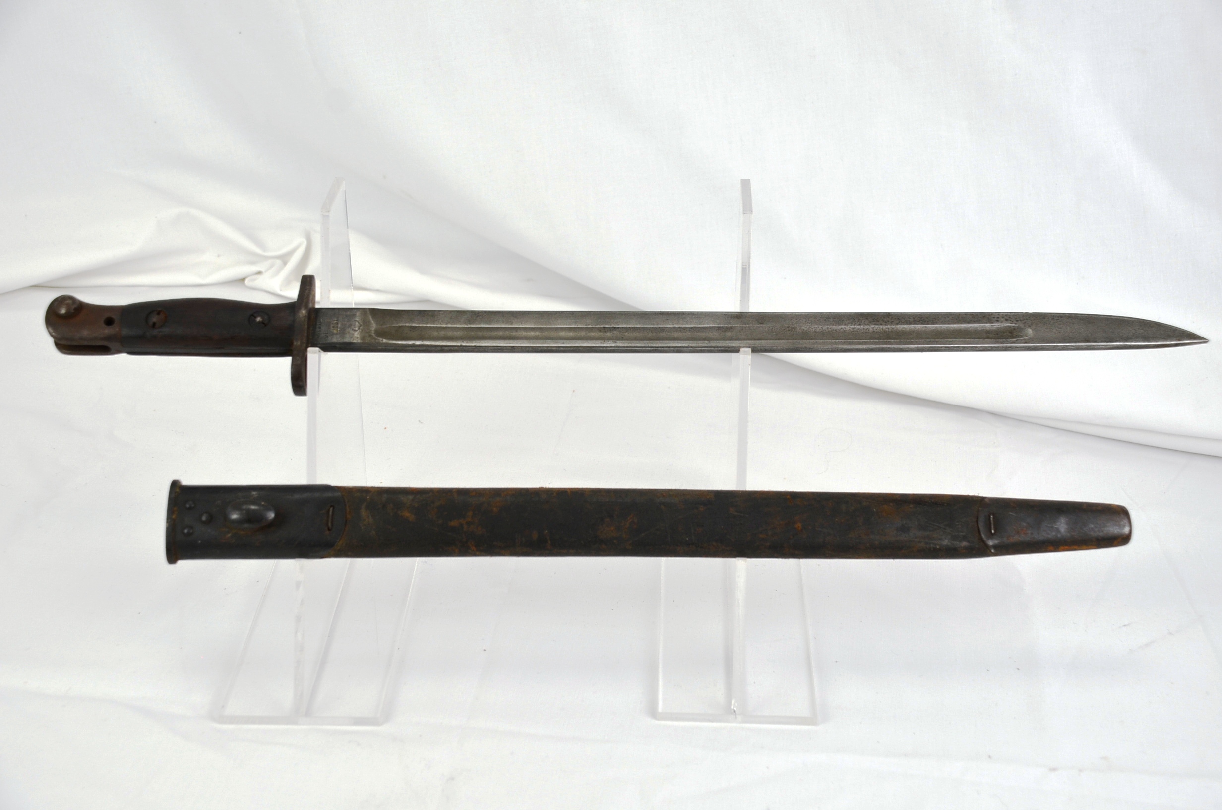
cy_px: 405
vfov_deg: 25.6
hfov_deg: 37.9
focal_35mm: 52
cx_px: 611
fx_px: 1778
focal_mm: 35
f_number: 5.6
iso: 250
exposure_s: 1/125
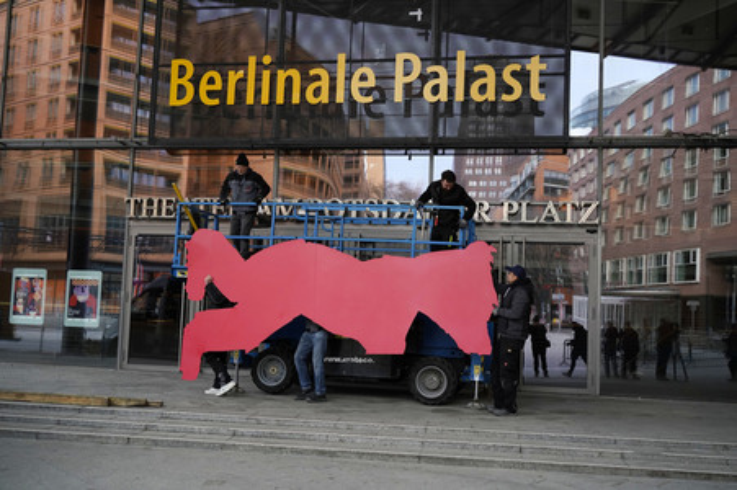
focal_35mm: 38
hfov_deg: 50.7
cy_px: 245
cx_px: 368
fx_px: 777
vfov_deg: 35.0
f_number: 5.6
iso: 640
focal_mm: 38
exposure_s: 1/160
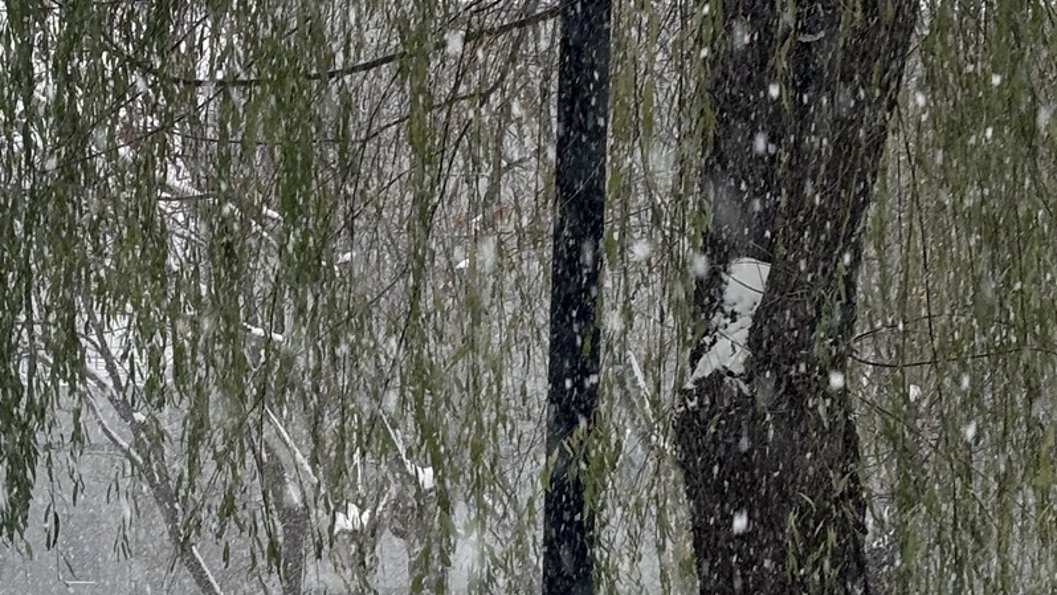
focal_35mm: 142
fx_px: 3980
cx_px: 272
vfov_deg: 8.5
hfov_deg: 15.1
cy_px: 294
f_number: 1.6
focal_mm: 5.96
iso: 32
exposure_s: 1/194
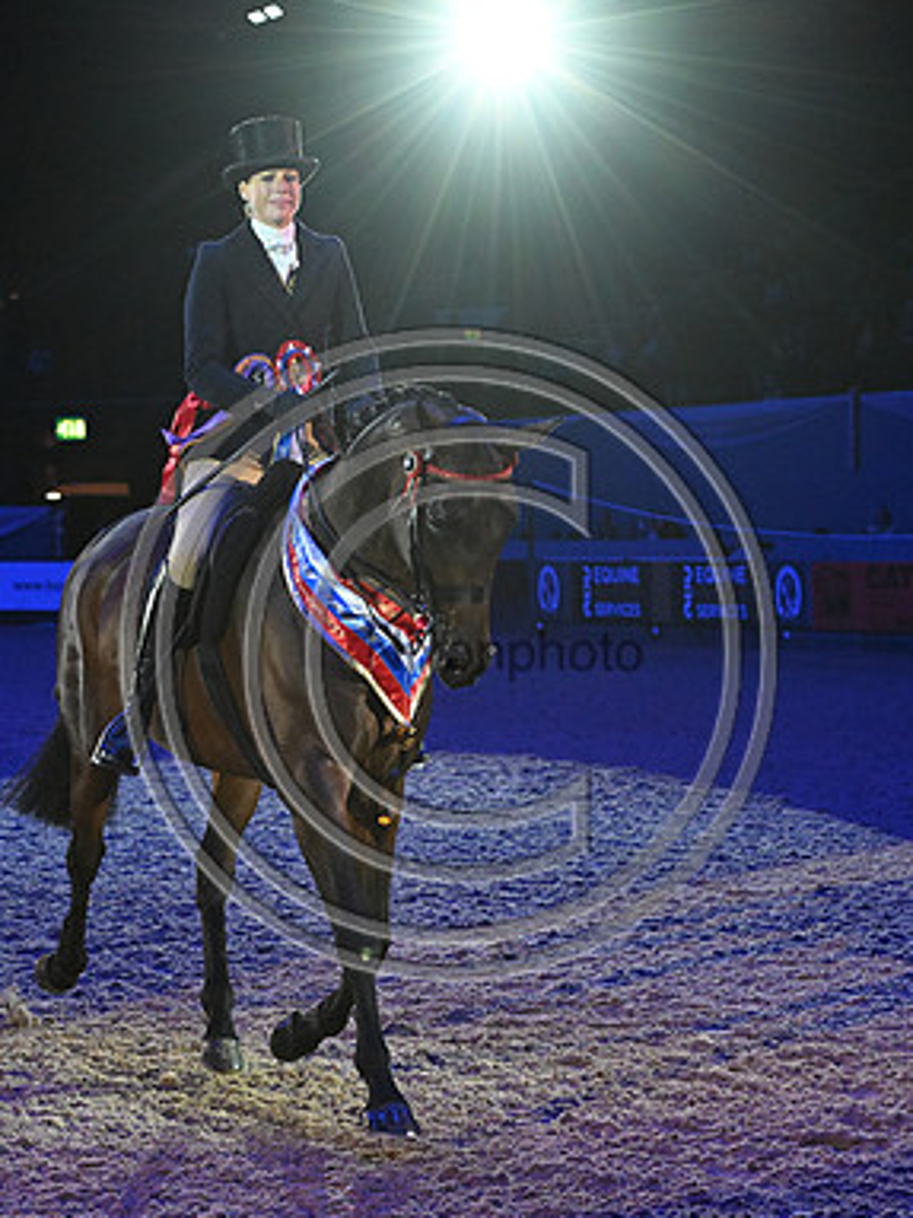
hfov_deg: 14.5
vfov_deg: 19.3
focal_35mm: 102
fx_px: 3589
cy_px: 609
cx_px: 414
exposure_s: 1/640
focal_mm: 70
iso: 6400
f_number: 4.5
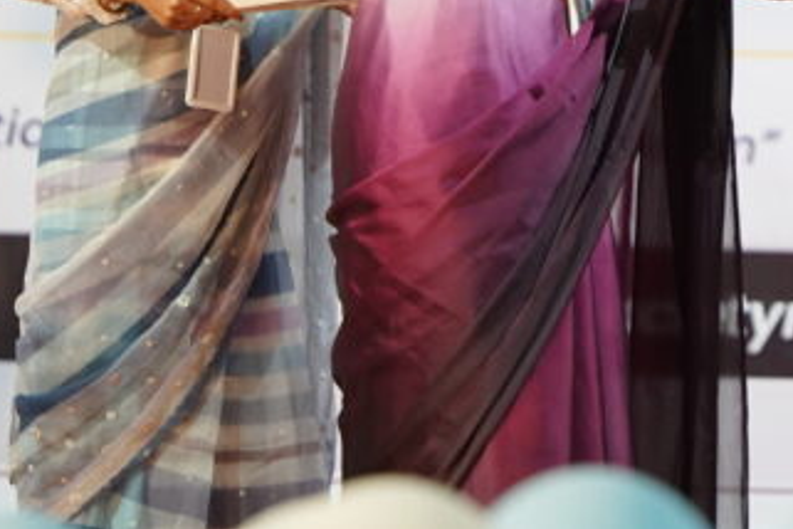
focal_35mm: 430
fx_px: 9471
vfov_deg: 3.2
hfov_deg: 4.8
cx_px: 793
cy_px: -313
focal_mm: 135
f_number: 1.8
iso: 1600
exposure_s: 1/160
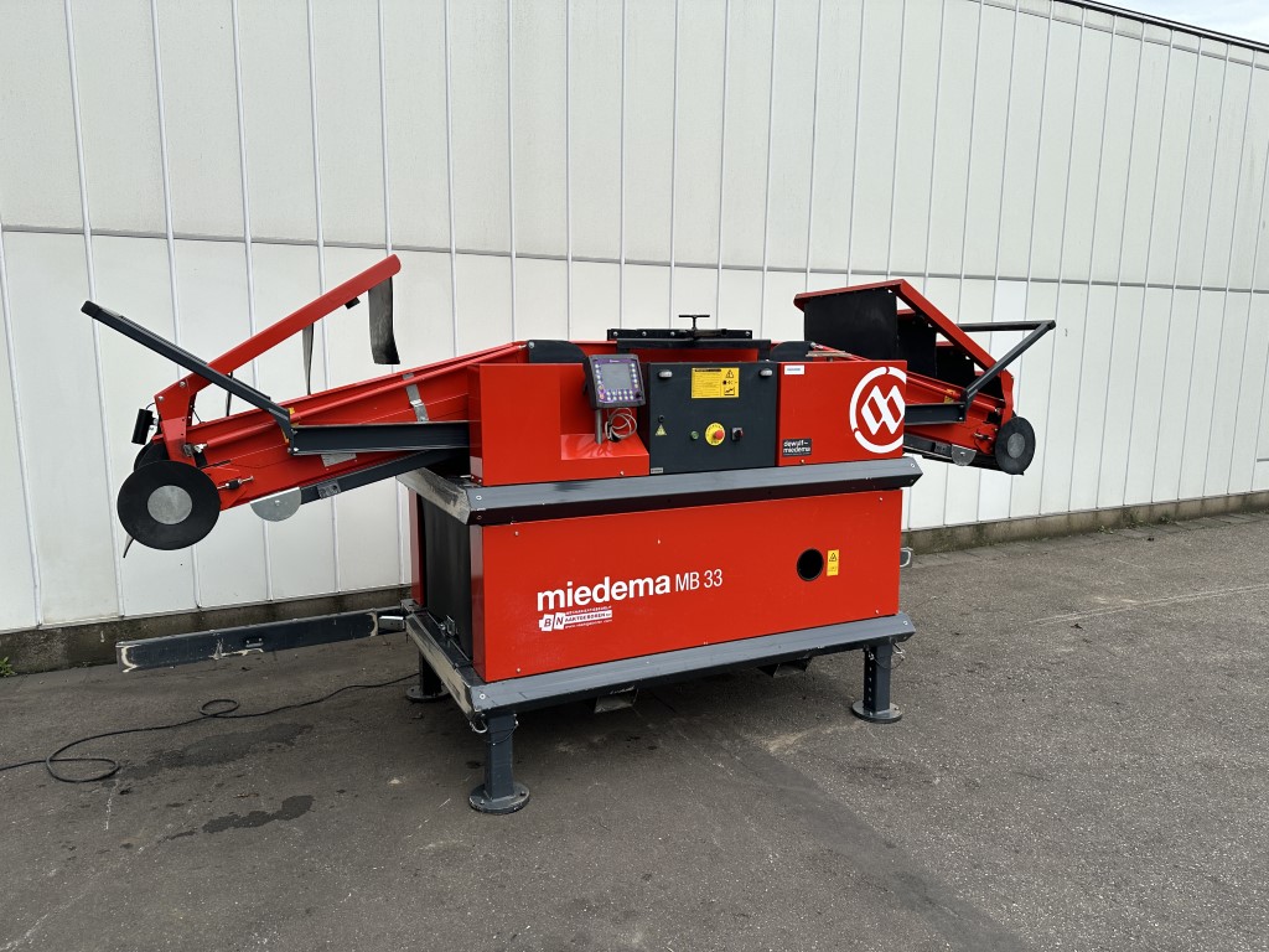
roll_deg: -0.2
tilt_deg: -9.4
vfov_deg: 56.8
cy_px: 476
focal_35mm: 24
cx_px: 634
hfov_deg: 71.6
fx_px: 880
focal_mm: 6.86
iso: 80
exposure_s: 1/4016
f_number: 1.78
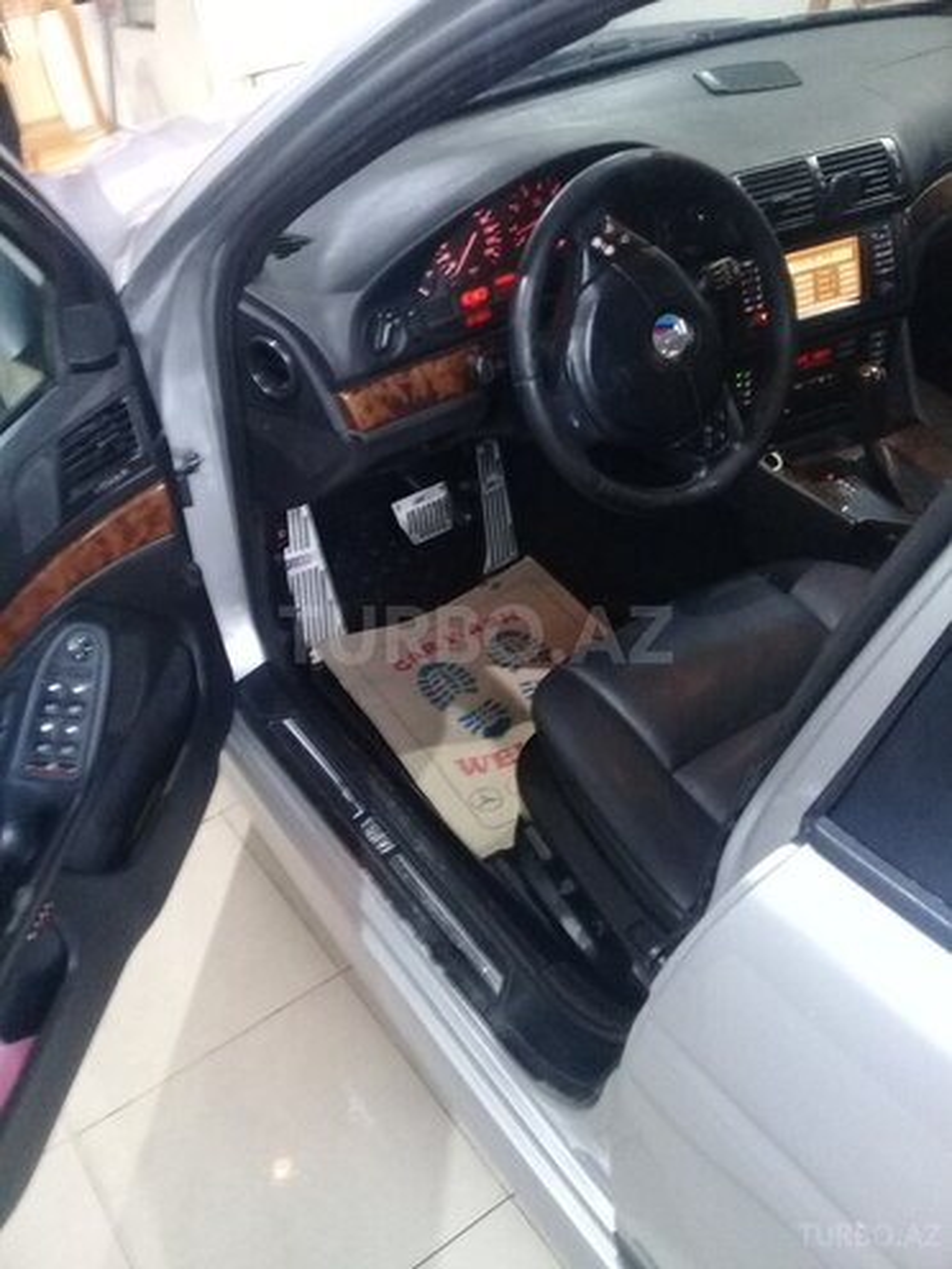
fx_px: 1137
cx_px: 476
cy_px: 634
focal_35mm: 31
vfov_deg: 58.4
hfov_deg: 45.4
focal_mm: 3.3
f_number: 2.2
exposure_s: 1/17
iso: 250
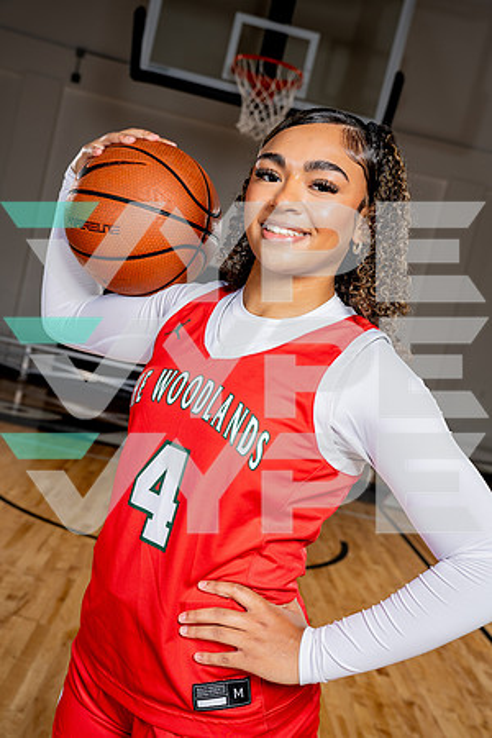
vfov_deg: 46.4
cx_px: 246
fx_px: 861
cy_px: 369
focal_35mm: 42
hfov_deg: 31.9
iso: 200
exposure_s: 1/250
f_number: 5.6
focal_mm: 42
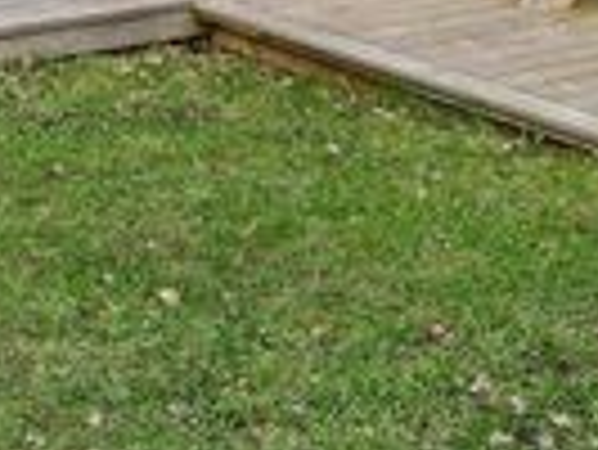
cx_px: -49
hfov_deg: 18.2
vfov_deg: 13.4
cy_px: -248
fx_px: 1798
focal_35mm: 104
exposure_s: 1/444
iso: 50
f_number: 1.8
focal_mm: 5.54
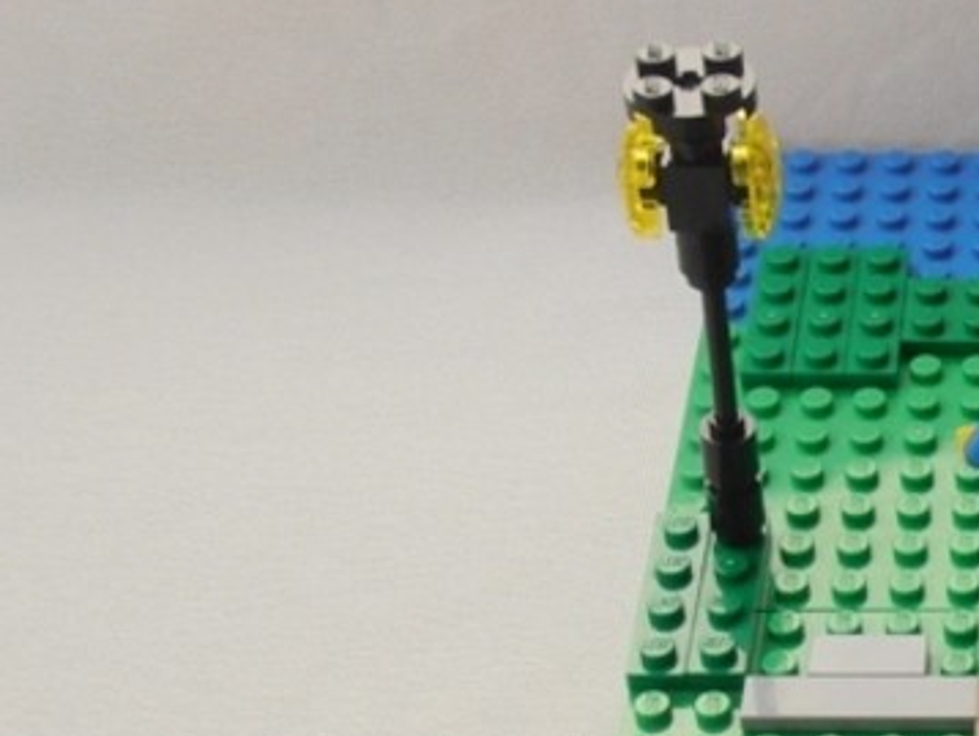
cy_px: 650
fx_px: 2632
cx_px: 1187
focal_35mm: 93
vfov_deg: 15.7
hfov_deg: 19.8
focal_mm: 6.61
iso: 80
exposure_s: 1/80
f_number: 3.9
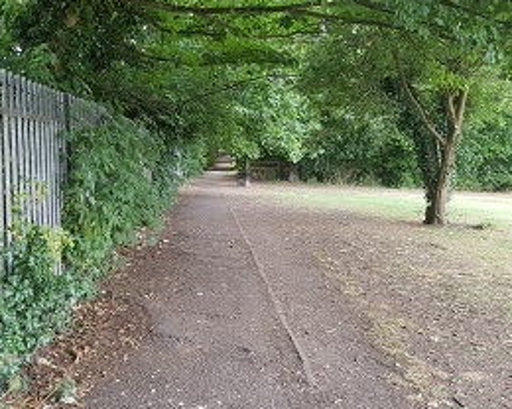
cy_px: 189
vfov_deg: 38.2
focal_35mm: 39
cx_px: 195
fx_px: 591
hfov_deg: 46.5
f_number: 1.7
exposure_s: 1/100
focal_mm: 4.2
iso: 80
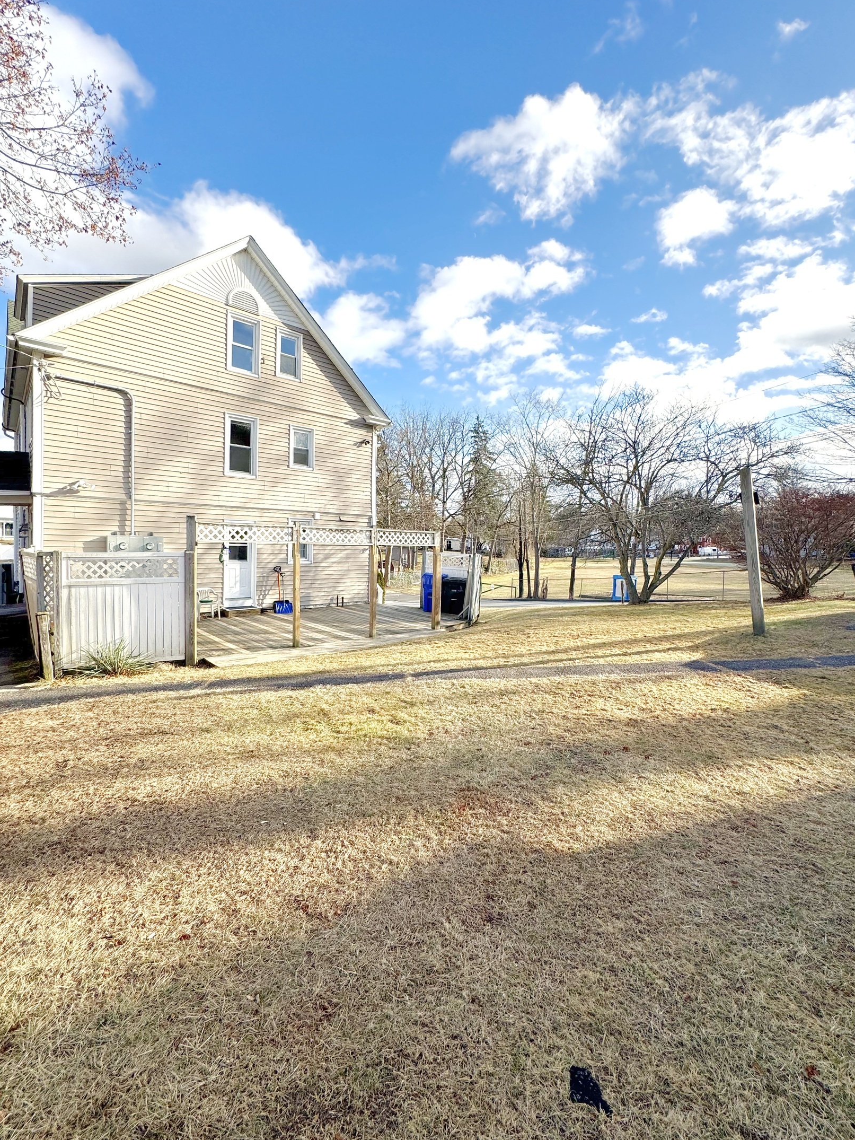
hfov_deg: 81.7
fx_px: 494
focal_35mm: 15
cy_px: 562
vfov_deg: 98.2
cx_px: 418
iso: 50
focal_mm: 2.22
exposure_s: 1/1217
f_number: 2.2
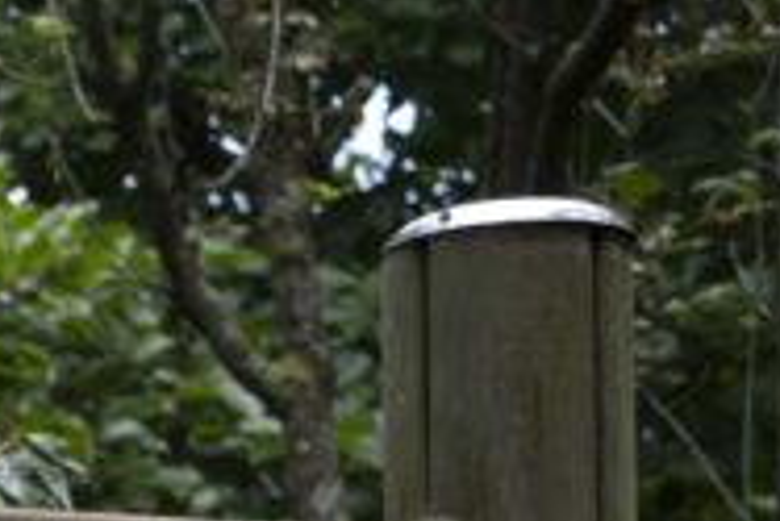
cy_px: 1411
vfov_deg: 6.5
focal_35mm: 197
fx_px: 4272
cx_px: -1130
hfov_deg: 9.3
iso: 320
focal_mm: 36
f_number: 5
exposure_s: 1/160
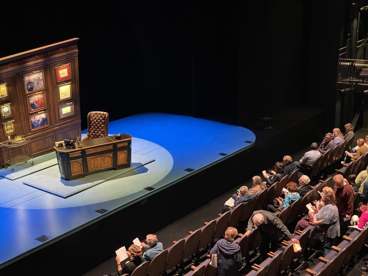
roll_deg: +1.5
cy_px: 138
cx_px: 184
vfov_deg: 28.0
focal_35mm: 52
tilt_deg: -16.1
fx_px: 553
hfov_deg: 36.8
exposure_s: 1/30
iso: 1000
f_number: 2
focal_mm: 6
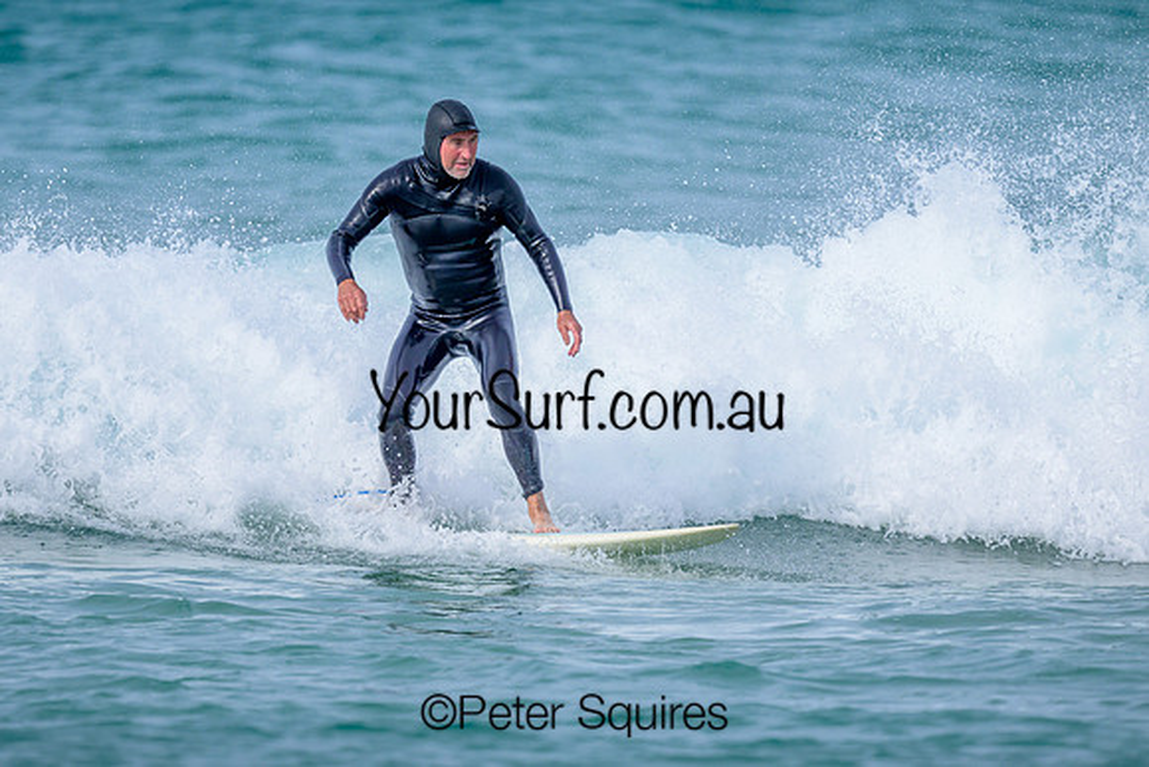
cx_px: 443
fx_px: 35134
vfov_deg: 1.3
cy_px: 337
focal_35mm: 1101
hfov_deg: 1.9
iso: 280
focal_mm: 800
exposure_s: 1/2000
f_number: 6.3
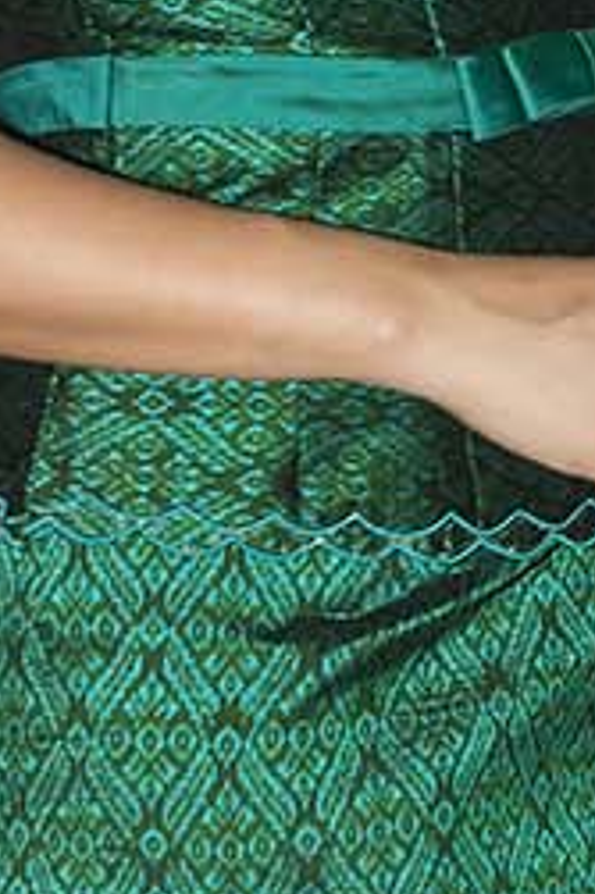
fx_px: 4990
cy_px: 605
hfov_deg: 6.8
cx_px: 766
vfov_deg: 10.2
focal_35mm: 201
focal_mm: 35
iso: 400
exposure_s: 1/60
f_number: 5.6
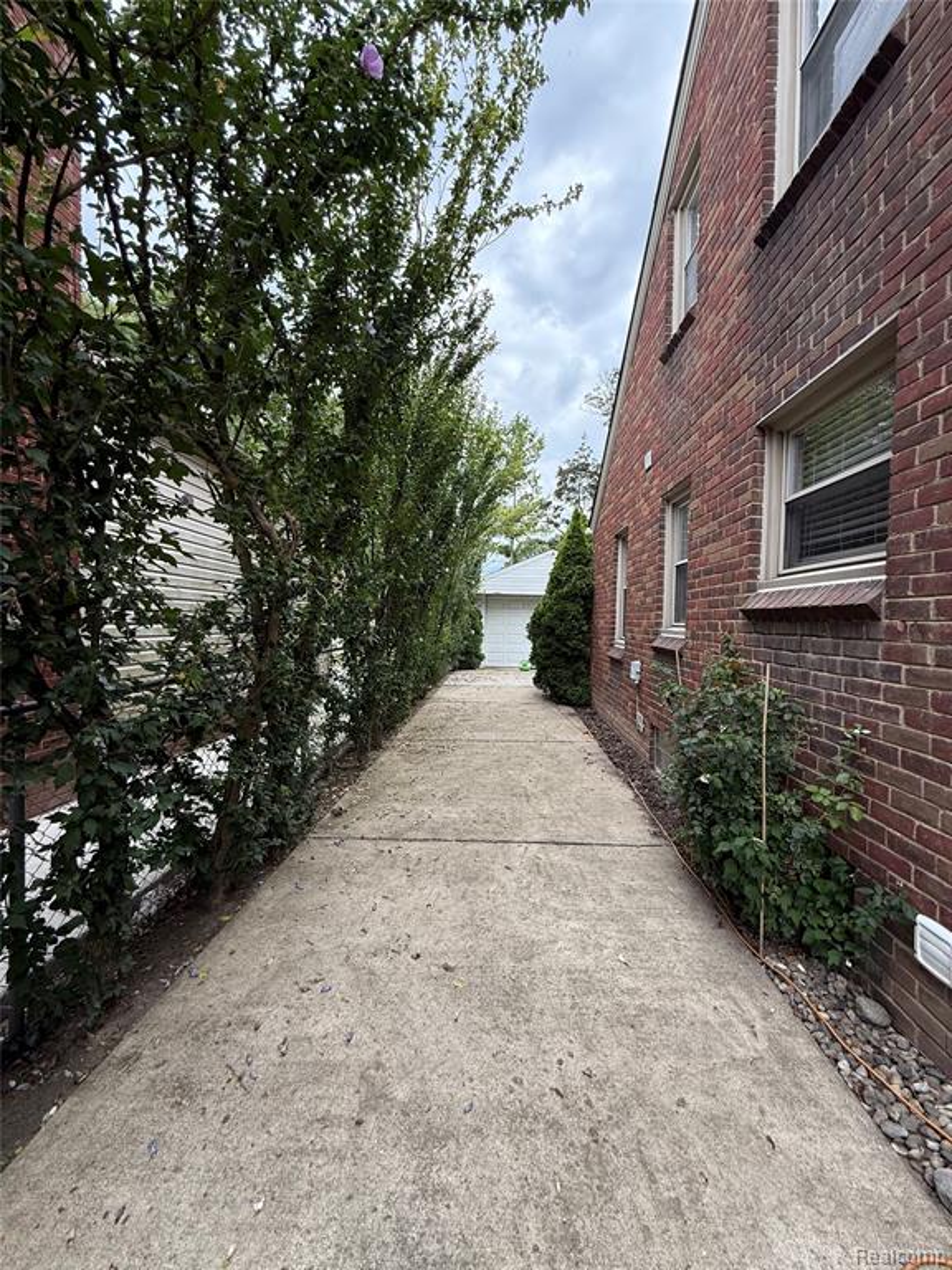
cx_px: 476
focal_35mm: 14
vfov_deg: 102.1
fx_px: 513
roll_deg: -1.9
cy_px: 635
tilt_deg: -0.9
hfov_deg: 85.7
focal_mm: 2.22
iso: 64
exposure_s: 1/147
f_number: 2.2
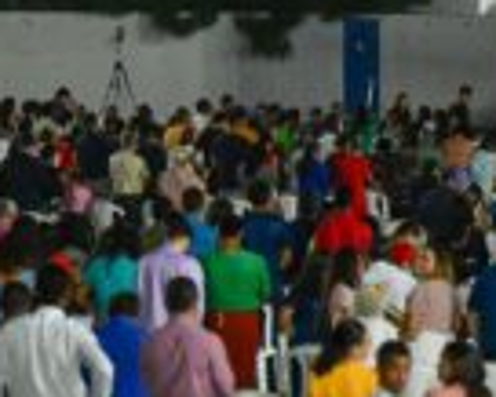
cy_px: 15
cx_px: 726
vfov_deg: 4.5
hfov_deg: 5.6
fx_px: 5009
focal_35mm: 341
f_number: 2.8
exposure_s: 1/320
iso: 4000
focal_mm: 110
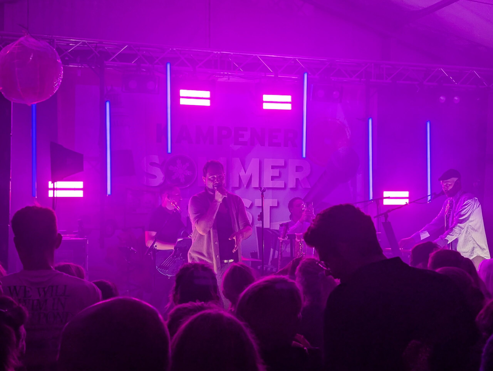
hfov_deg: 38.9
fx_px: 699
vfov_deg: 29.8
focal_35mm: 49
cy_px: 186
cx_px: 246
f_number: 1.68
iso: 37
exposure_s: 1/240
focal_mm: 6.9
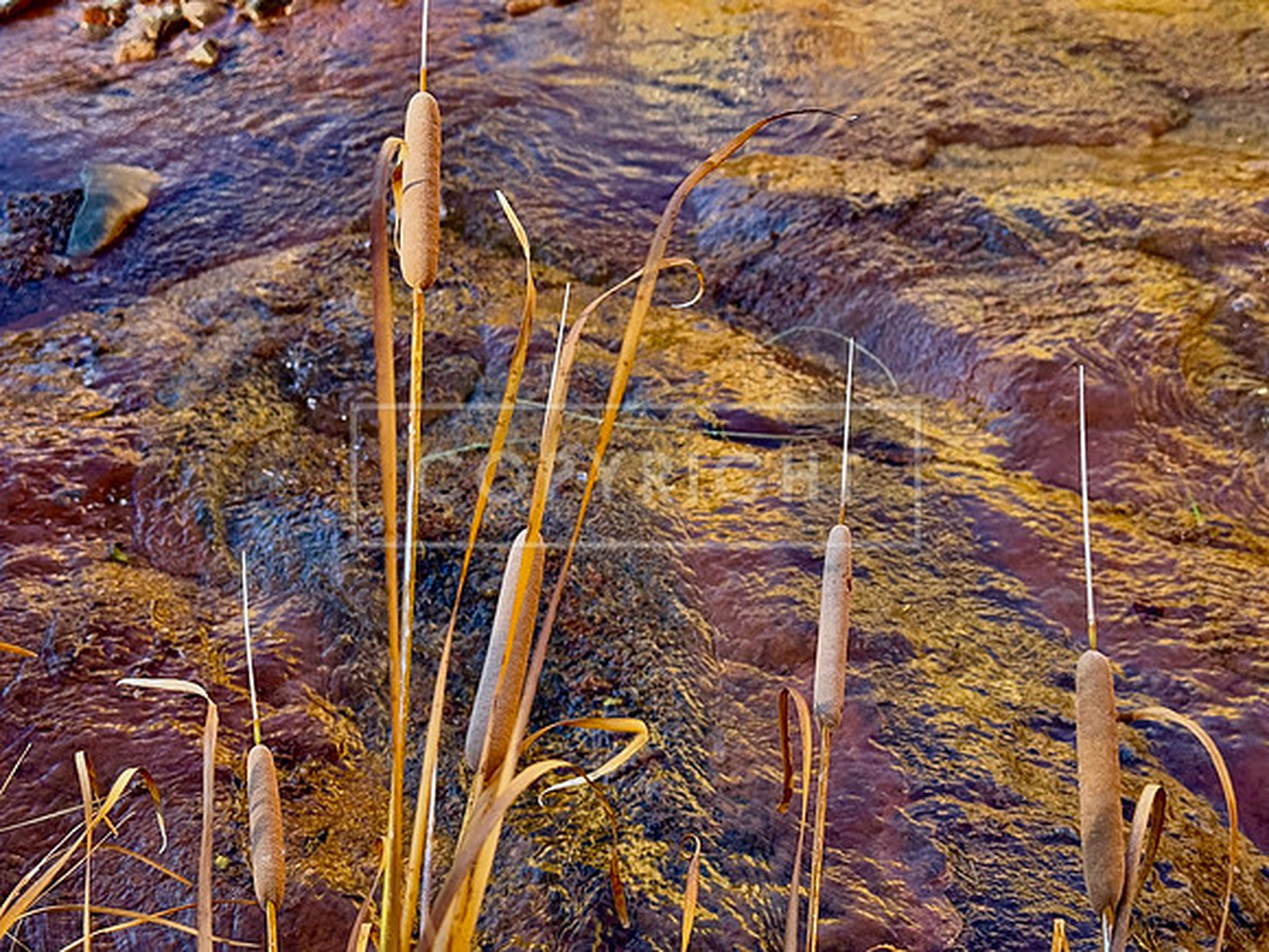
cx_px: 634
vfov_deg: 30.3
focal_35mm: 48
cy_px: 476
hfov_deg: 39.7
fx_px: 1760
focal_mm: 6.76
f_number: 1.78
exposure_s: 1/447
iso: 80
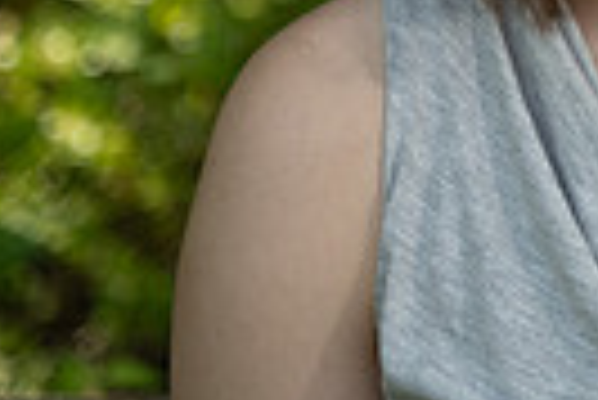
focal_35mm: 326
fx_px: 5421
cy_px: -438
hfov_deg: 6.2
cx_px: 872
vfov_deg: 4.2
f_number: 2.8
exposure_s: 1/1000
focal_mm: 75
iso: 200
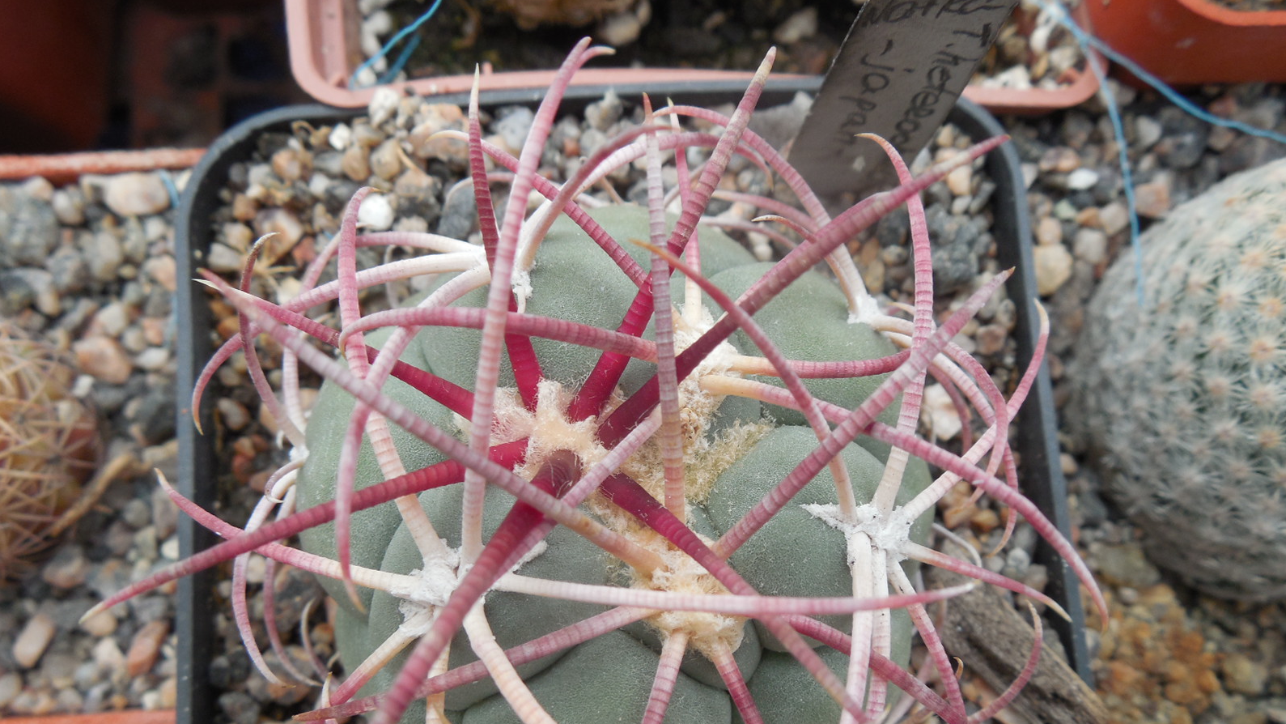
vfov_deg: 34.5
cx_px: 646
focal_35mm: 34
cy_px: 437
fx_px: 1159
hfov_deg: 58.0
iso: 125
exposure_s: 1/125
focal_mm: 5.6
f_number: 3.6
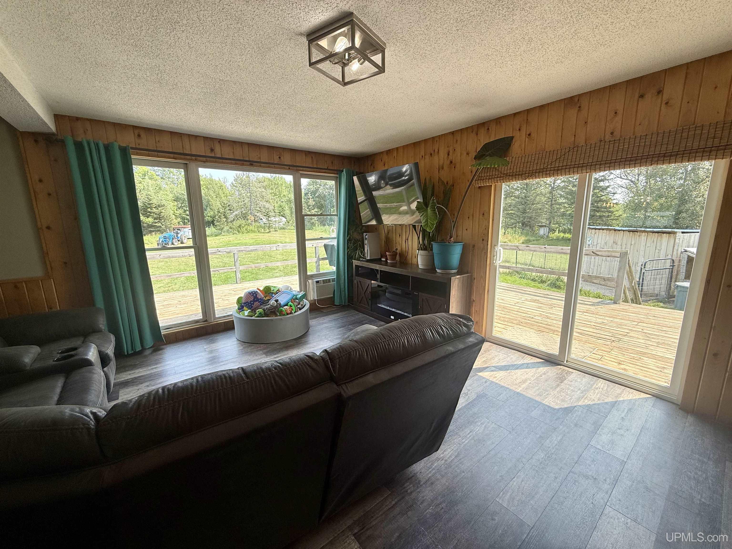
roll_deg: +1.1
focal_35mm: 14
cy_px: 274
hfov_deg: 102.1
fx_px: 296
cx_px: 366
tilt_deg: -9.7
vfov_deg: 85.7
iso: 64
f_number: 2.2
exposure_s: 1/326
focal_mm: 2.22
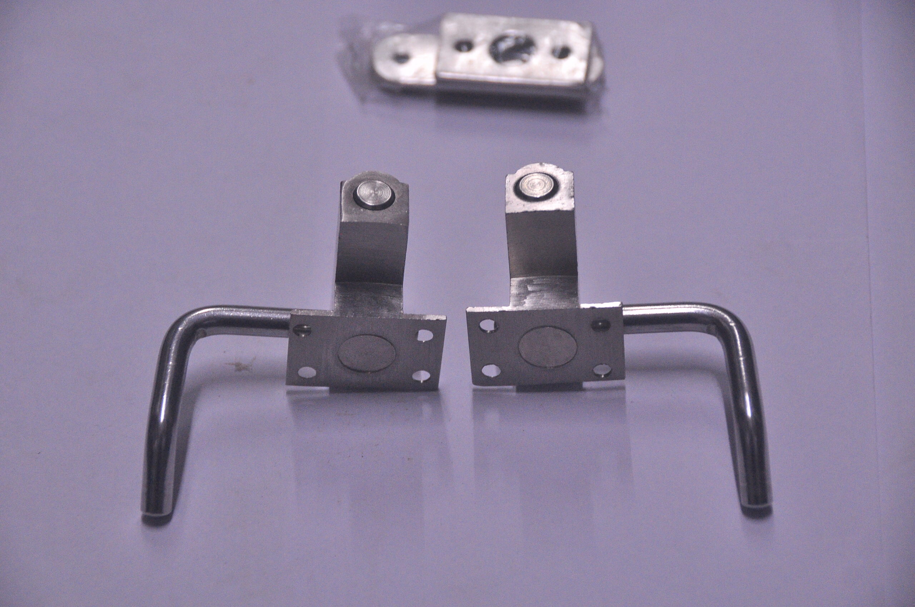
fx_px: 3617
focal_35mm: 142
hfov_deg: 14.4
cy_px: 304
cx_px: 458
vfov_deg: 9.6
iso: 1250
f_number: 5.3
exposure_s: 1/125
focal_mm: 95
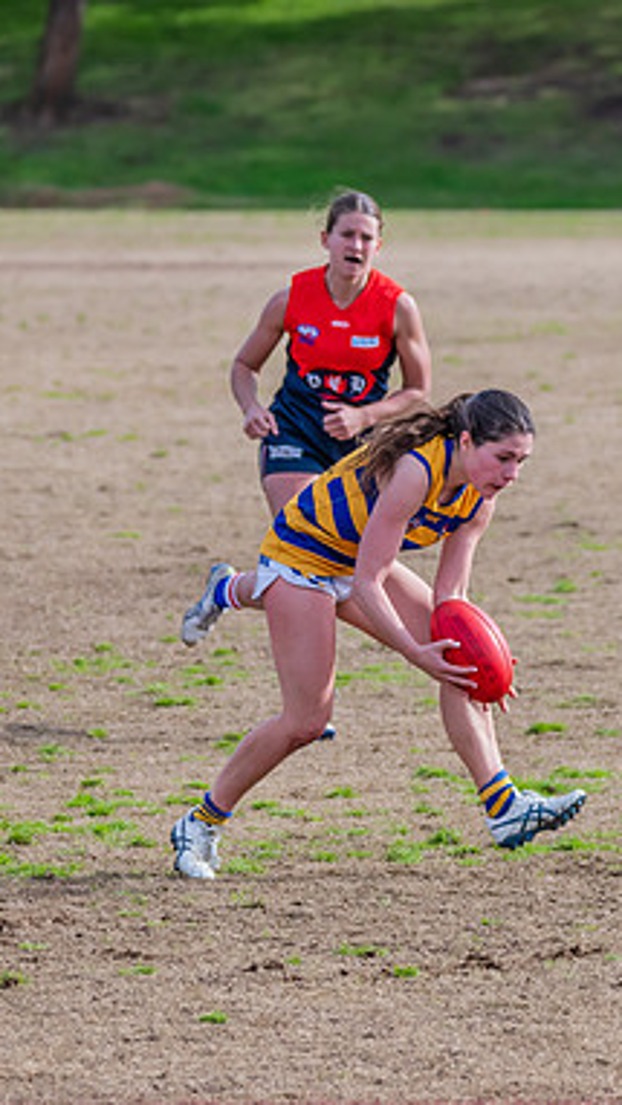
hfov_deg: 2.9
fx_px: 12339
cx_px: 386
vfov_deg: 5.1
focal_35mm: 421
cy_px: 622
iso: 800
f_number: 6.3
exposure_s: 1/1600
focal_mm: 210
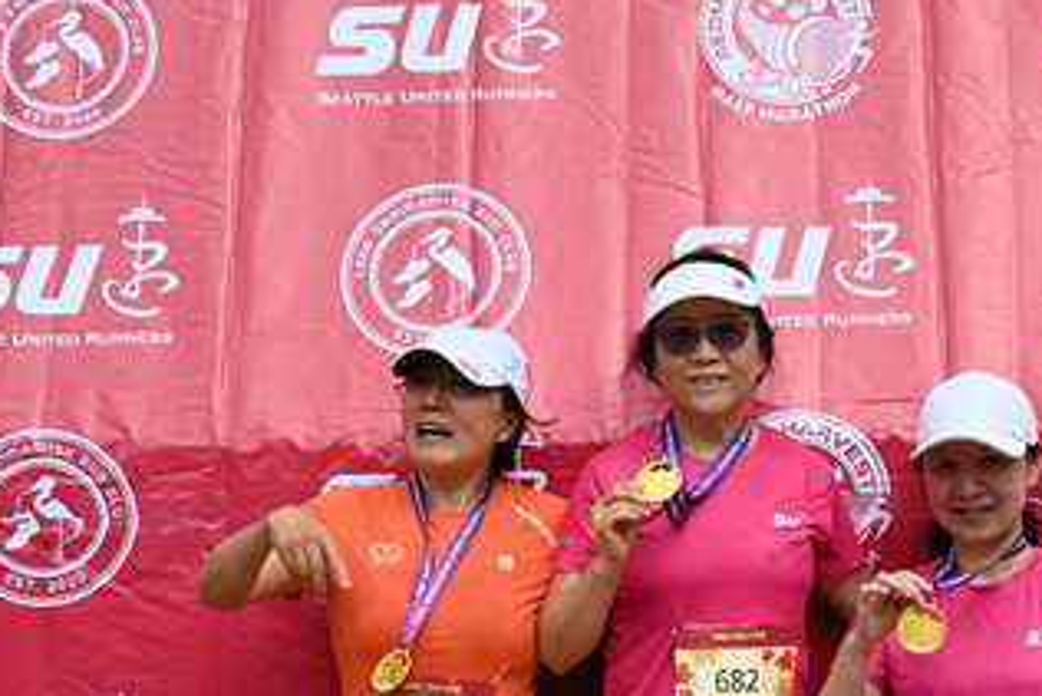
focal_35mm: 94
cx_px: 627
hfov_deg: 21.6
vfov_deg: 14.5
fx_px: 2722
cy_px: 572
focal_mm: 54
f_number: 5.6
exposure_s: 1/250
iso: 100
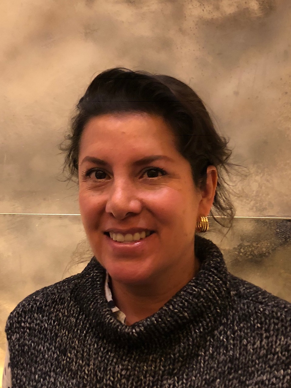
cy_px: 194
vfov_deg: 63.5
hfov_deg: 49.7
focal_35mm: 28
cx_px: 146
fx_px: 314
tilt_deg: -0.1
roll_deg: -0.5
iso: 100
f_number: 1.8
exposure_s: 1/13
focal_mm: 3.99
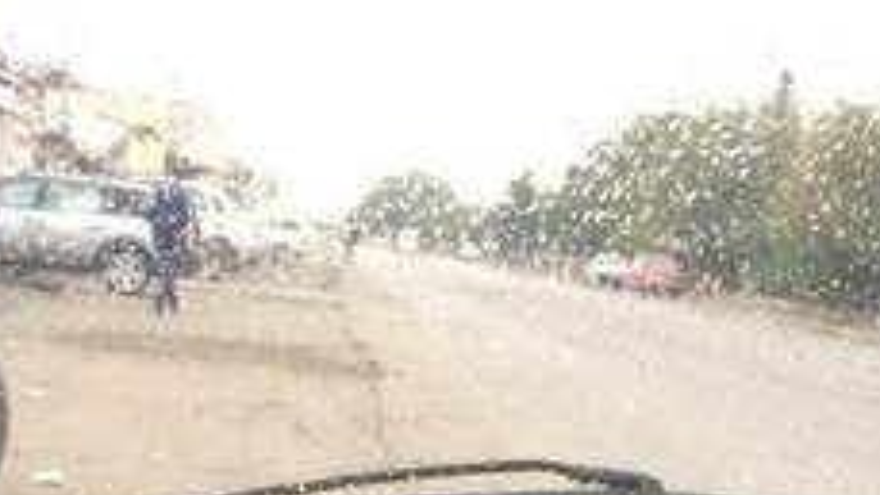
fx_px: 2124
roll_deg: -6.7
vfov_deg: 12.0
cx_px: 672
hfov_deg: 23.1
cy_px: 942
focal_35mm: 91
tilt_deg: -16.9
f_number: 2.2
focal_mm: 4.15
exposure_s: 1/33
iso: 320
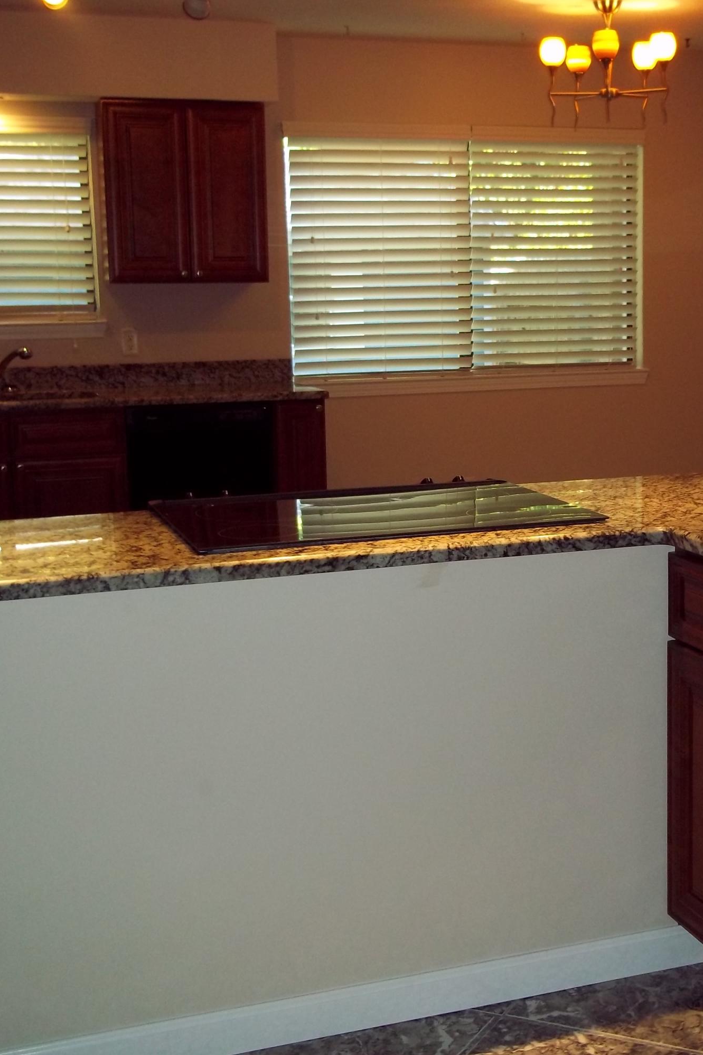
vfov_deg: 39.6
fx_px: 1465
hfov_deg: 26.8
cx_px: 484
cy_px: 527
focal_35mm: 50
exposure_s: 1/30
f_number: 3.1
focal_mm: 6.5
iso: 160
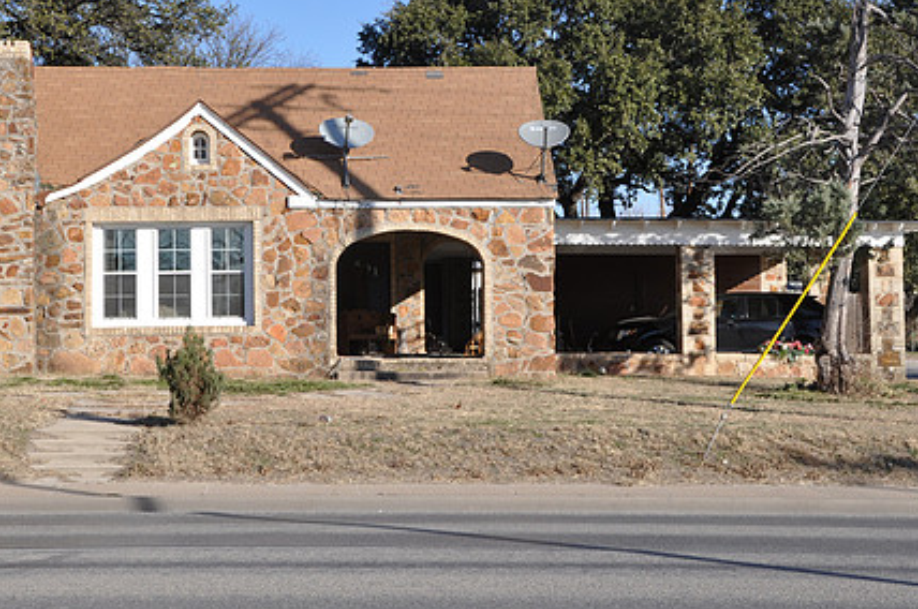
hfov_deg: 30.9
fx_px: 1655
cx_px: 345
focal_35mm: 65
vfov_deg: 20.8
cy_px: 241
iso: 200
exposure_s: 1/125
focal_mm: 32
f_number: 11
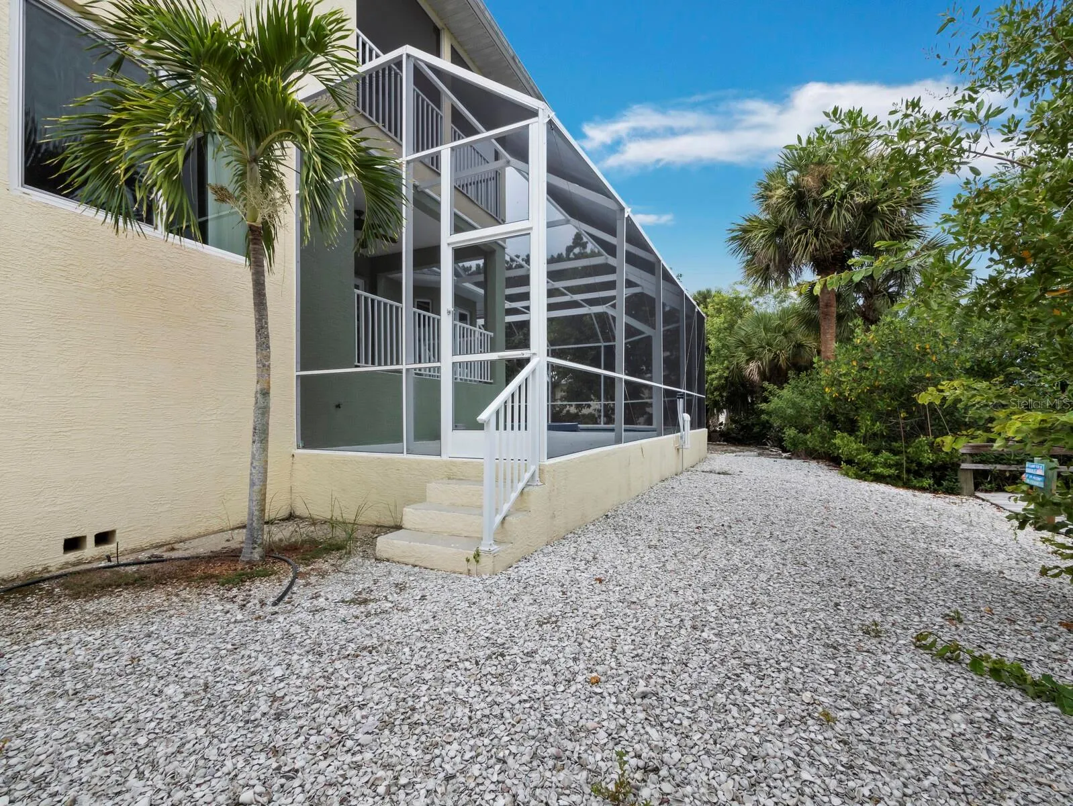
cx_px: 536
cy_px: 403
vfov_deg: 85.7
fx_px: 434
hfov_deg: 102.0
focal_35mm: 14
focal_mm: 7
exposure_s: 1/125
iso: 400
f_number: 11
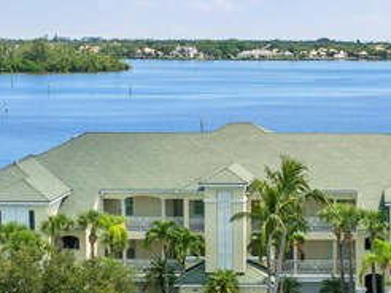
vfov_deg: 14.8
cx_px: 378
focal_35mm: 100
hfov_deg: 19.2
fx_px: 1128
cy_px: 175
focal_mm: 12.29
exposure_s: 1/40
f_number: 4
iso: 100
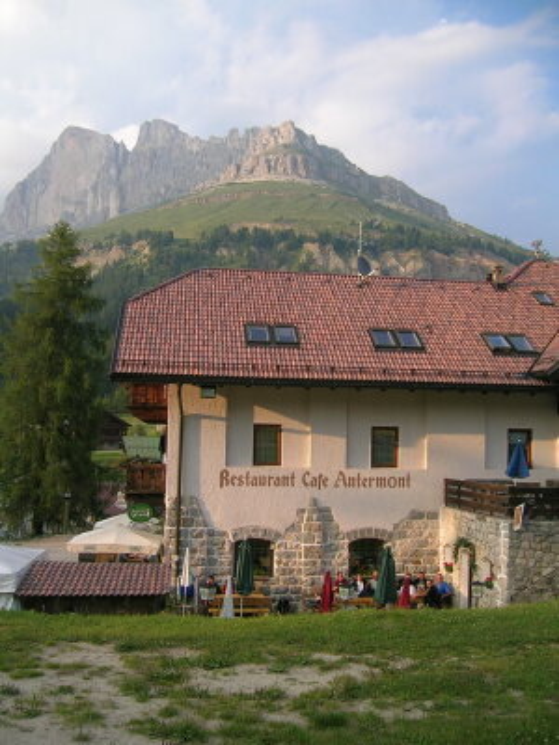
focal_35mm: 35
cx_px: 280
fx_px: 754
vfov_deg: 52.6
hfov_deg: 40.7
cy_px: 372
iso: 50
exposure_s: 1/309
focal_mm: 5.4
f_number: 2.8
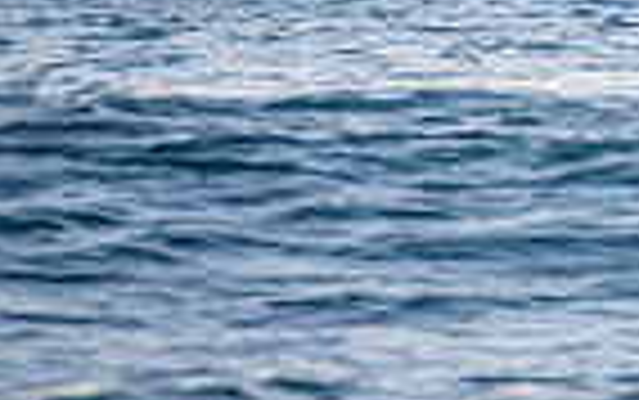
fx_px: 37384
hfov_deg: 1.0
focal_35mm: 2145
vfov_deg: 0.6
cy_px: -317
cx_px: 1116
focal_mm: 500
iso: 450
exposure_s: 1/500
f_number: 5.6
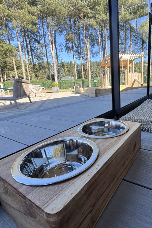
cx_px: 103
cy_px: 116
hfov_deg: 60.3
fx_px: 127
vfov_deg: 84.0
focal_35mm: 20
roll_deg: +3.2
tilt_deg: -14.2
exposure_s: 1/220
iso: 40
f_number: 2.2
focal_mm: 2.22
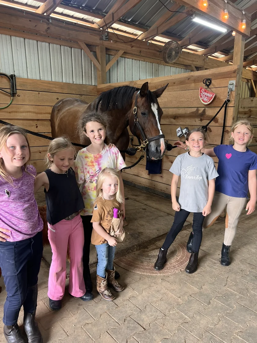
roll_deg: +1.6
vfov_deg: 67.3
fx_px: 257
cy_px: 172
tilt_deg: -12.5
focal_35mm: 26
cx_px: 128
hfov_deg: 53.1
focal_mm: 5.7
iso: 100
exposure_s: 1/120
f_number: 1.5
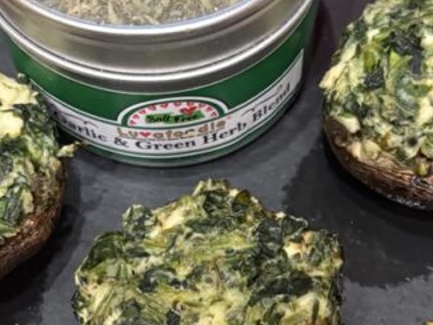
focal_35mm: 56
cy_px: 279
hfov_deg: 34.2
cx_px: 270
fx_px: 701
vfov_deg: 25.5
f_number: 1.6
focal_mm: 5.96
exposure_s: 1/40
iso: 500
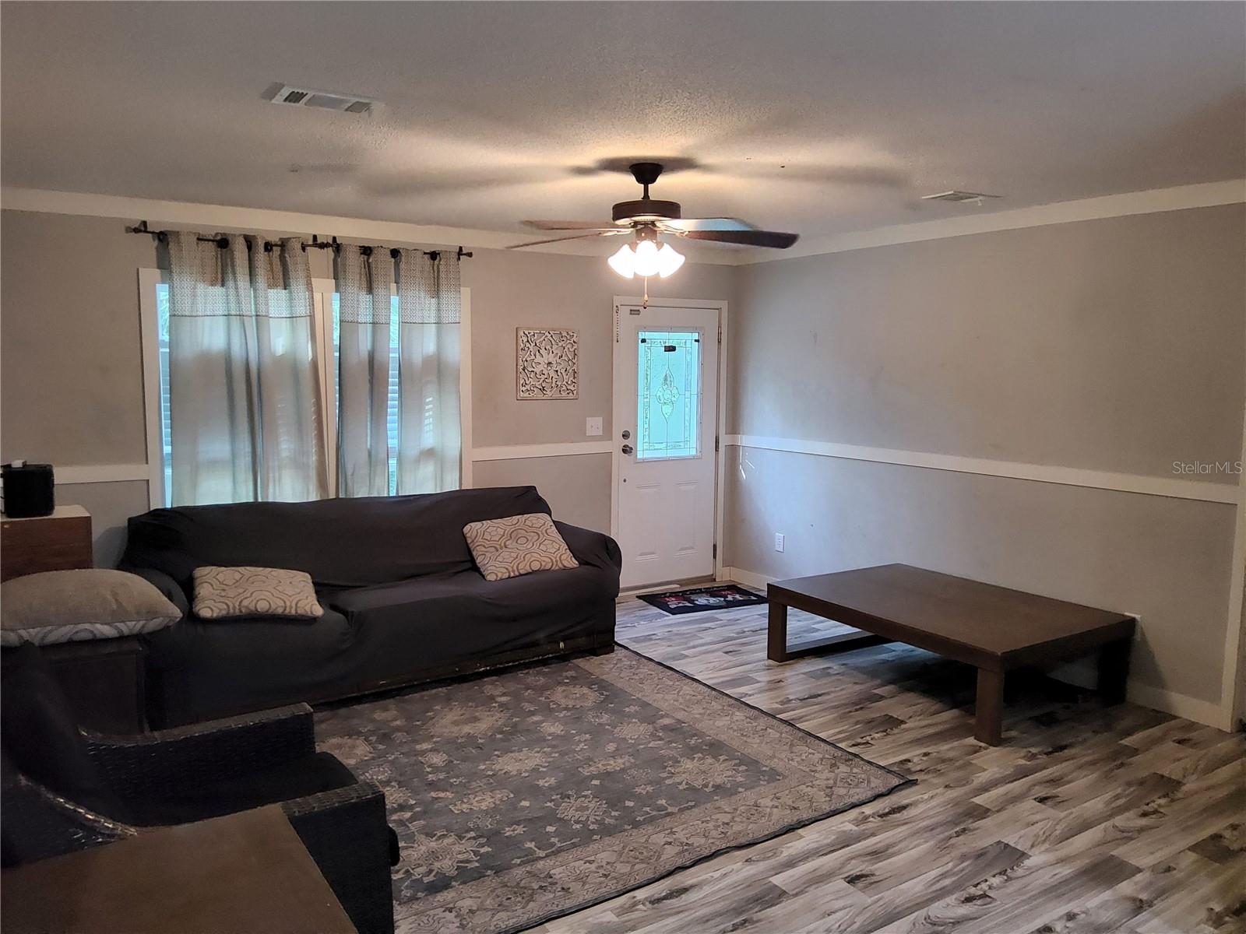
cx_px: 623
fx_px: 900
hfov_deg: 69.4
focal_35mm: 25
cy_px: 467
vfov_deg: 54.9
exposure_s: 1/120
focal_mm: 3.08
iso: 1000
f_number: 2
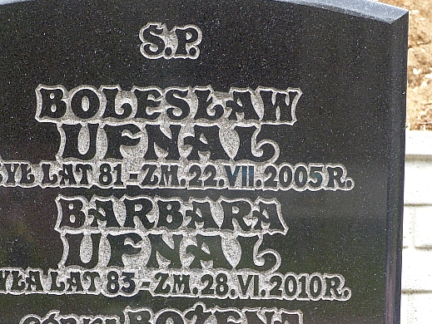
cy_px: 194
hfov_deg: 7.6
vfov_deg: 5.7
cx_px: 179
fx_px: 3247
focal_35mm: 260
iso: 100
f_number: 4
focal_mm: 37.9
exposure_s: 1/125
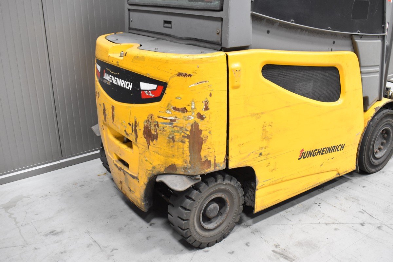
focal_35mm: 36
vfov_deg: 36.9
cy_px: 131
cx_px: 196
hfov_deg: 53.1
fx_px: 393
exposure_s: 1/25
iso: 1600
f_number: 5
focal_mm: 24
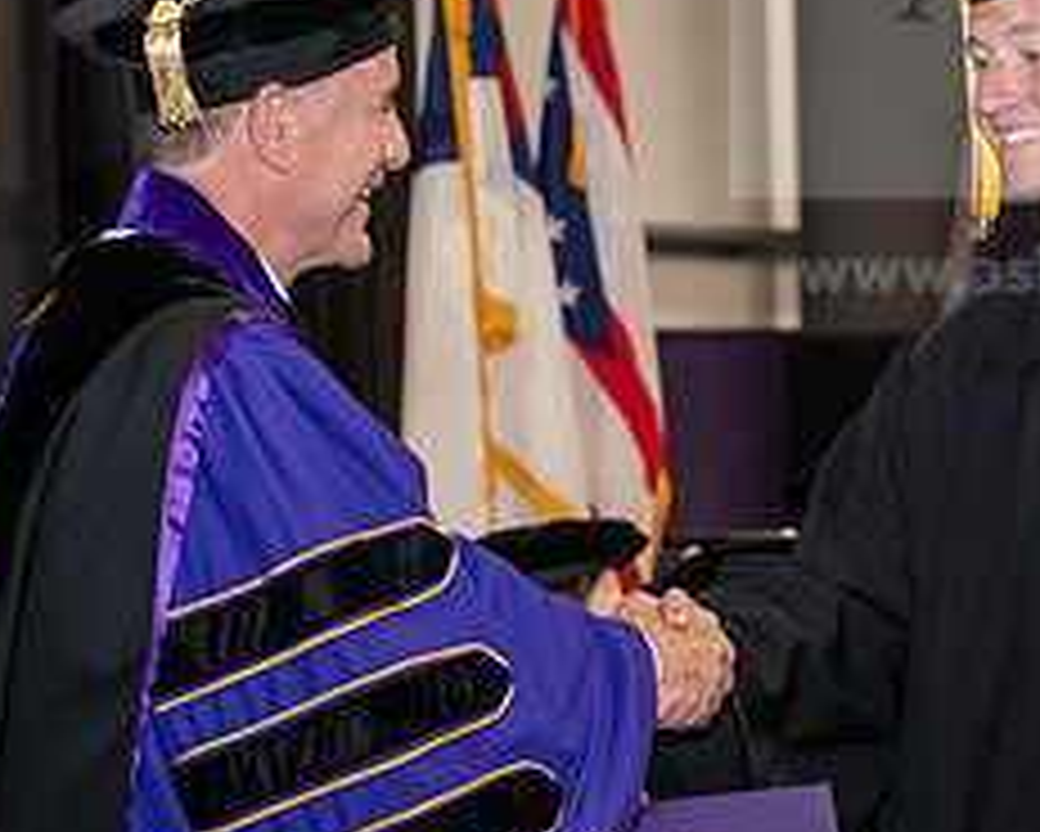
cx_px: 594
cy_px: 367
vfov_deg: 9.4
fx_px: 5081
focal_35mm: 165
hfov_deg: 11.7
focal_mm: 70
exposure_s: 1/200
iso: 2500
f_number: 5
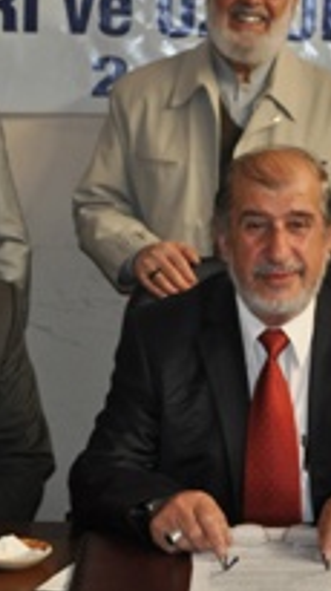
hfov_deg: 12.5
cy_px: 164
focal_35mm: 96
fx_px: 1501
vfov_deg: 22.1
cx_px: 253
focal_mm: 28
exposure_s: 1/60
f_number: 4.5
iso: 800
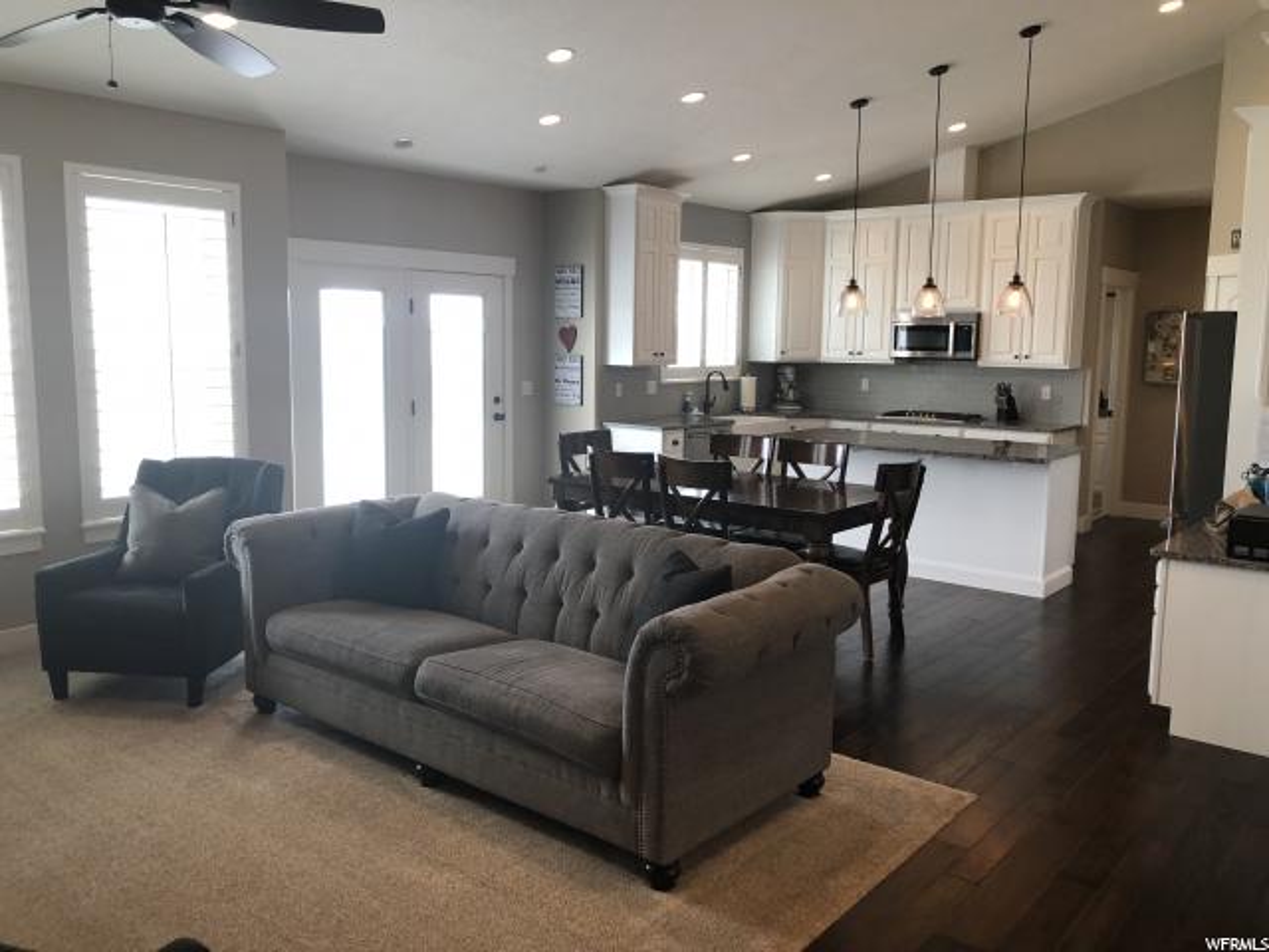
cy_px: 476
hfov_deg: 63.4
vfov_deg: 49.7
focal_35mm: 28
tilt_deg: -7.9
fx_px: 1026
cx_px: 634
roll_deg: -1.3
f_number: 1.8
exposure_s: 1/30
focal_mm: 3.99
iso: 25
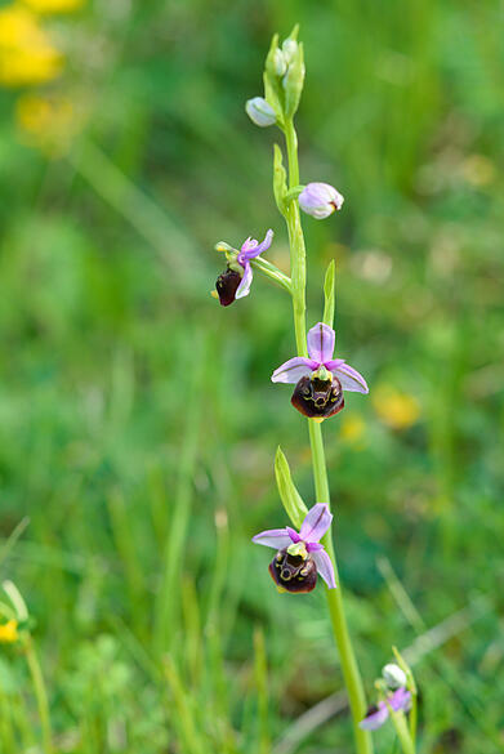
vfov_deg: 15.2
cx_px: 252
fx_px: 2830
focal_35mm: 135
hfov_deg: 10.2
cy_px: 377
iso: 125
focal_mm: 90
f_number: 4
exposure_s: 1/160
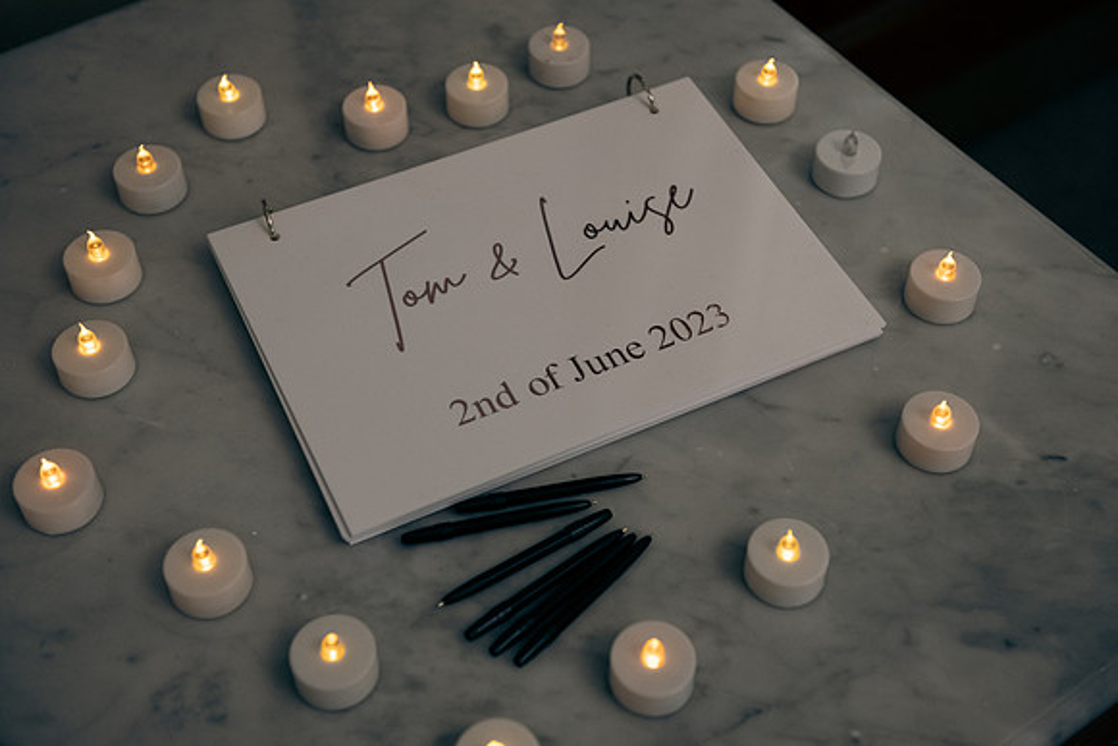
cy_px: 373
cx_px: 559
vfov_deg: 28.1
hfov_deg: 41.1
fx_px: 1491
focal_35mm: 48
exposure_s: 1/125
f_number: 3.5
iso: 1250
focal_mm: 48
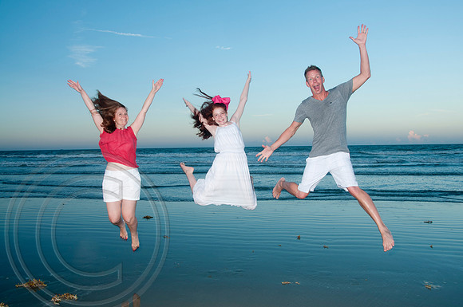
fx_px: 424
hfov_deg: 57.3
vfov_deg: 39.9
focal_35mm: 33
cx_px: 232
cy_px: 154
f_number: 7.1
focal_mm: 22
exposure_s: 1/125
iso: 100
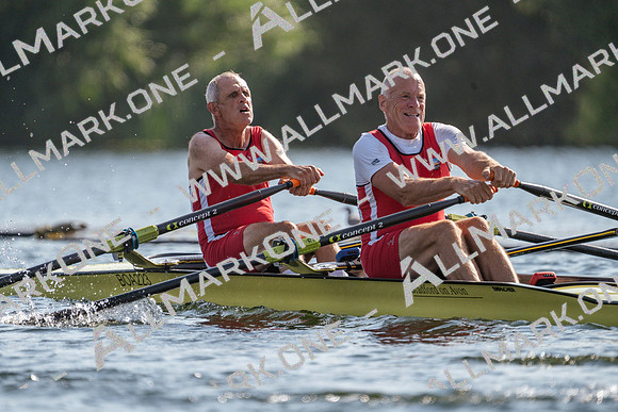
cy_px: 206
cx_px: 309
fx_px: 10302
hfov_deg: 3.4
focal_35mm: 600
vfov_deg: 2.3
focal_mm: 600
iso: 250
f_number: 6.3
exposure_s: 1/1600
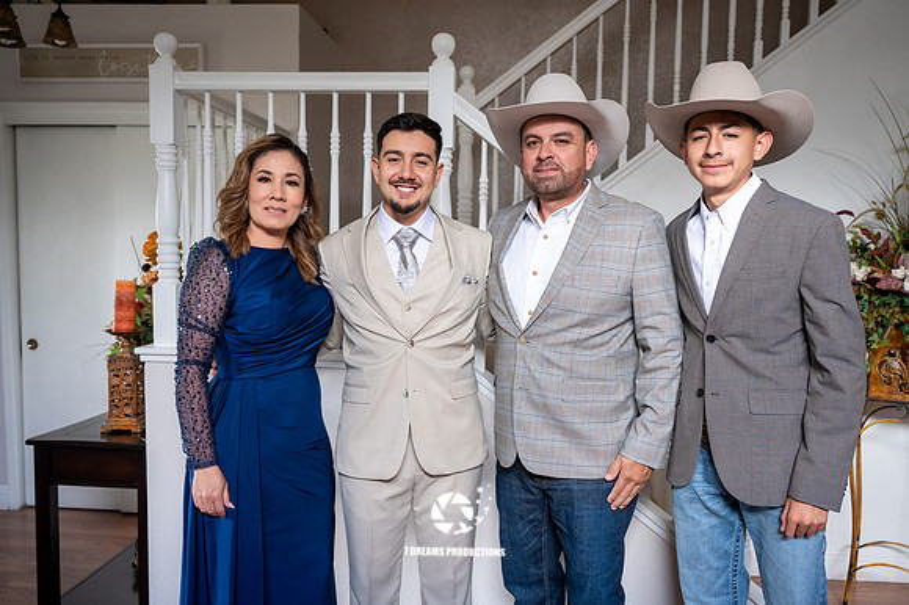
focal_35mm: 31
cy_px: 302
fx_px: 776
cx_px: 454
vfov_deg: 42.6
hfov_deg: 60.7
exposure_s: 1/100
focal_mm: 29.5
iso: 1000
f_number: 3.2
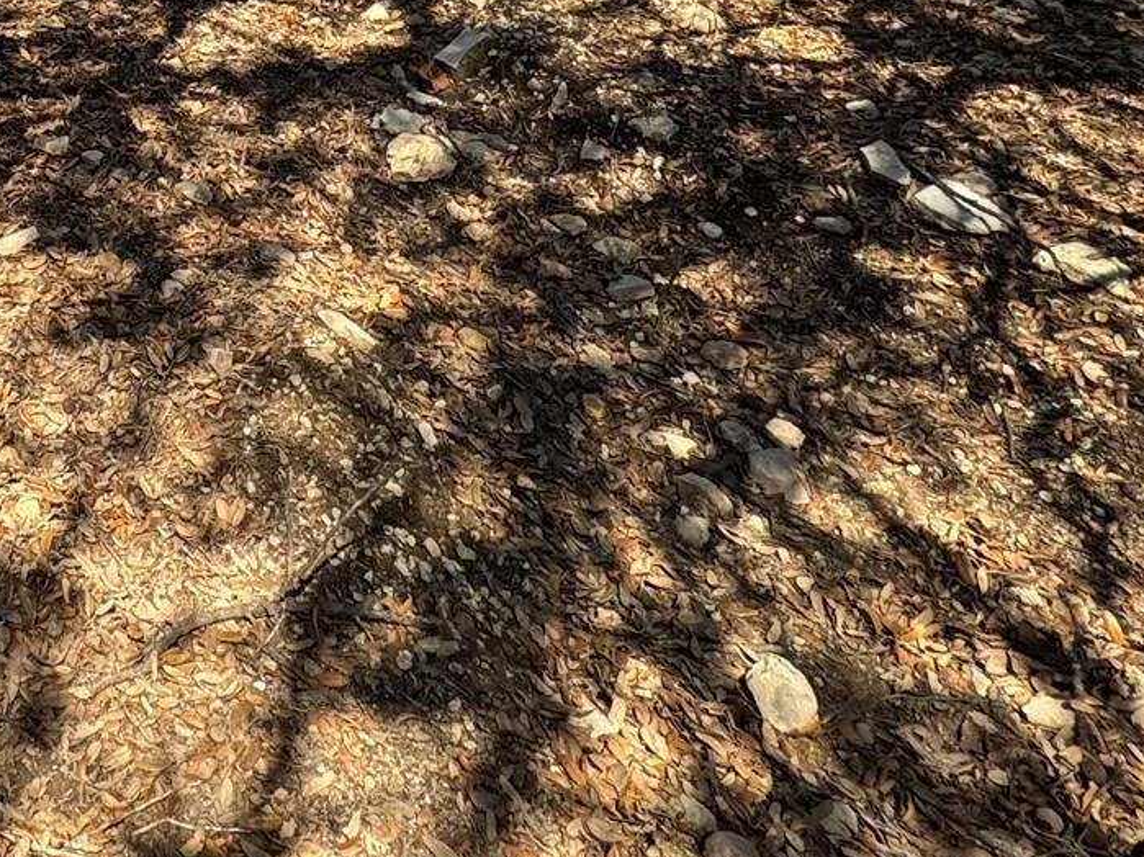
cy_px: -283
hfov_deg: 39.1
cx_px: -61
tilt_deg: +6.7
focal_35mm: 41
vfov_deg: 28.3
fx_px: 1355
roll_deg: -1.1
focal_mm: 2.22
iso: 40
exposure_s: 1/240
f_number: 2.2
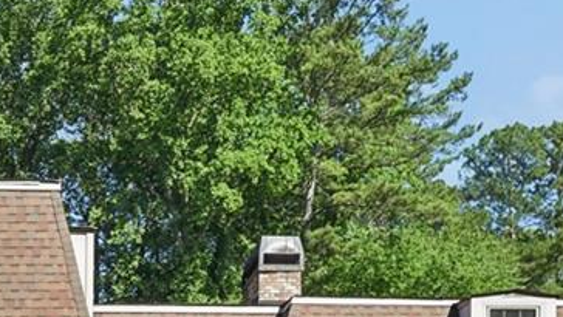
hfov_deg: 34.2
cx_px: 14
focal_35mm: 56
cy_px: 321
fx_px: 836
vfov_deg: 20.7
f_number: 8
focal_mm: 19
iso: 400
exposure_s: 1/400
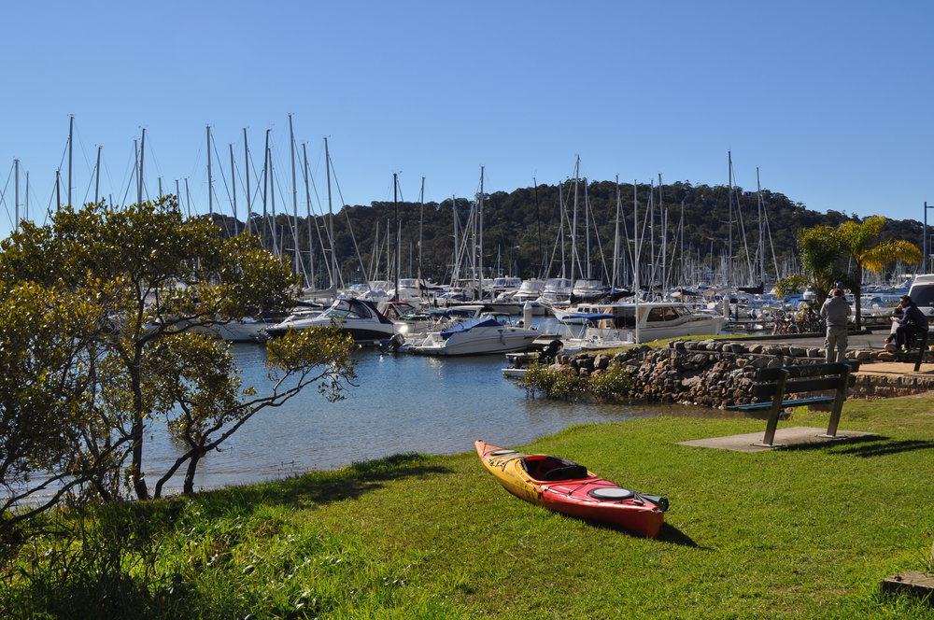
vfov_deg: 31.8
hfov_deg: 46.5
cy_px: 310
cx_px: 467
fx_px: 1088
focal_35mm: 42
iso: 200
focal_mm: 28
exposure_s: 1/400
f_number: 10
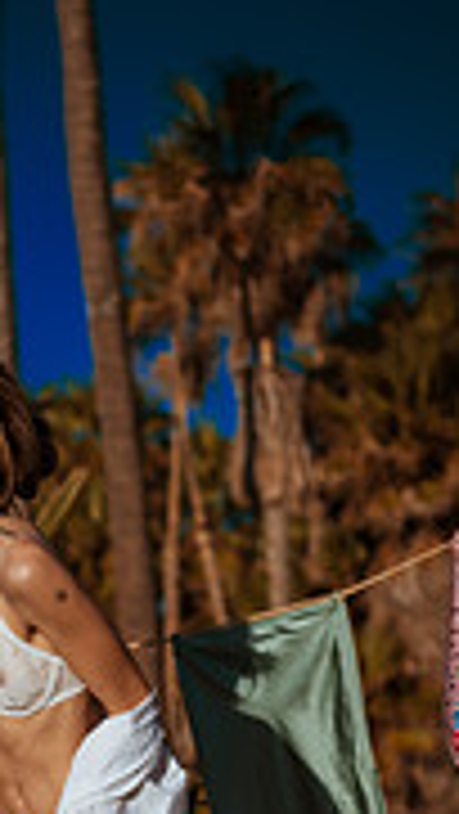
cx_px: -45
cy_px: 810
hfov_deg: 13.1
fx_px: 1966
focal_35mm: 91
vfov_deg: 22.5
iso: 50
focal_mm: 35
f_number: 1.8
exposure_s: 1/6400
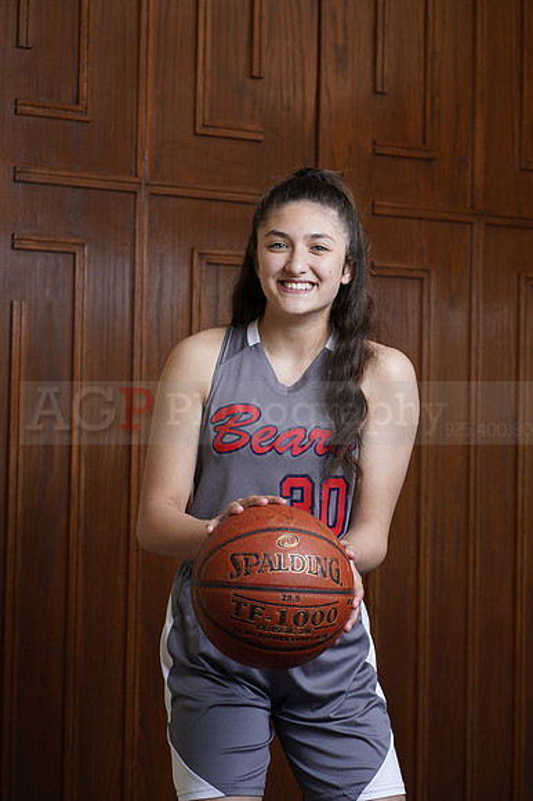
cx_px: 266
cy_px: 400
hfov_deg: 16.1
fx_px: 1890
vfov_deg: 23.9
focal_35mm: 85
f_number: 5.6
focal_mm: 85
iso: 200
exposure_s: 1/250
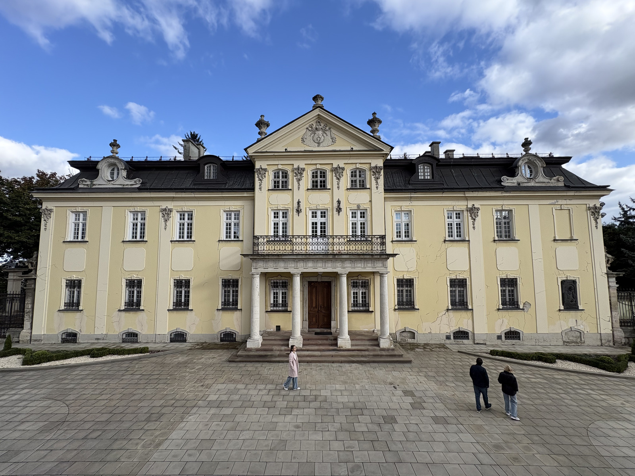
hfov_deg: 102.1
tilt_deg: +5.1
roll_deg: +0.3
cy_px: 238
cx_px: 318
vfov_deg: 85.7
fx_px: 257
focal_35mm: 14
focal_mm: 2.22
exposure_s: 1/804
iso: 50
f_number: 2.2
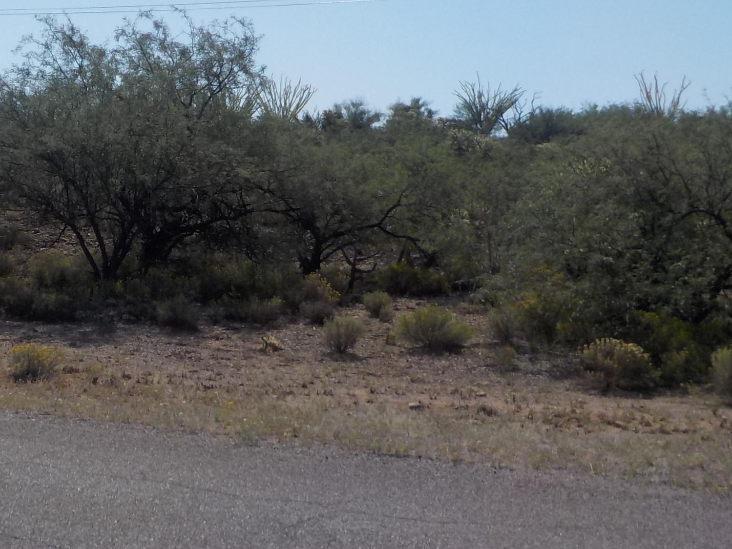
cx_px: 108
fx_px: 1332
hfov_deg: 29.7
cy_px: 213
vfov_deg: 23.2
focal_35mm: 63
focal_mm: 4.1
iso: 125
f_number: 3.3
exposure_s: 1/2000
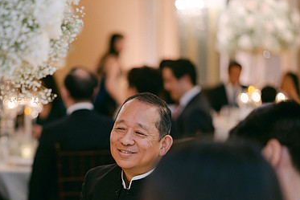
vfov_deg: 10.4
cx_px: 109
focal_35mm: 132
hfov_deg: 15.5
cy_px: 148
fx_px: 1100
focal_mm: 85
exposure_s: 1/125
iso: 800
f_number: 1.8
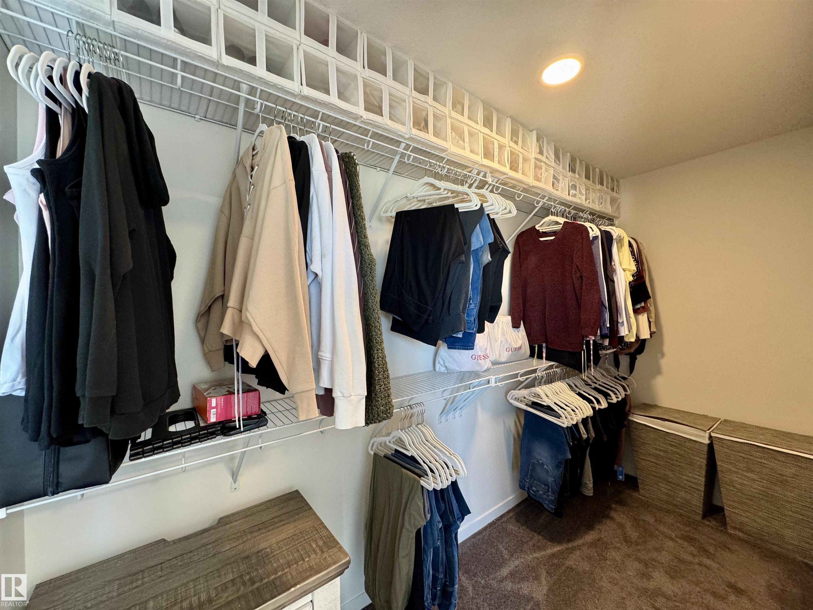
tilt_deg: -0.6
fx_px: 329
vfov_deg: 85.7
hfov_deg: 102.1
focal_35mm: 14
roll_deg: +1.6
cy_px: 305
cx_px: 406
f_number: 2.2
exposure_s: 1/60
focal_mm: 2.22
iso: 250
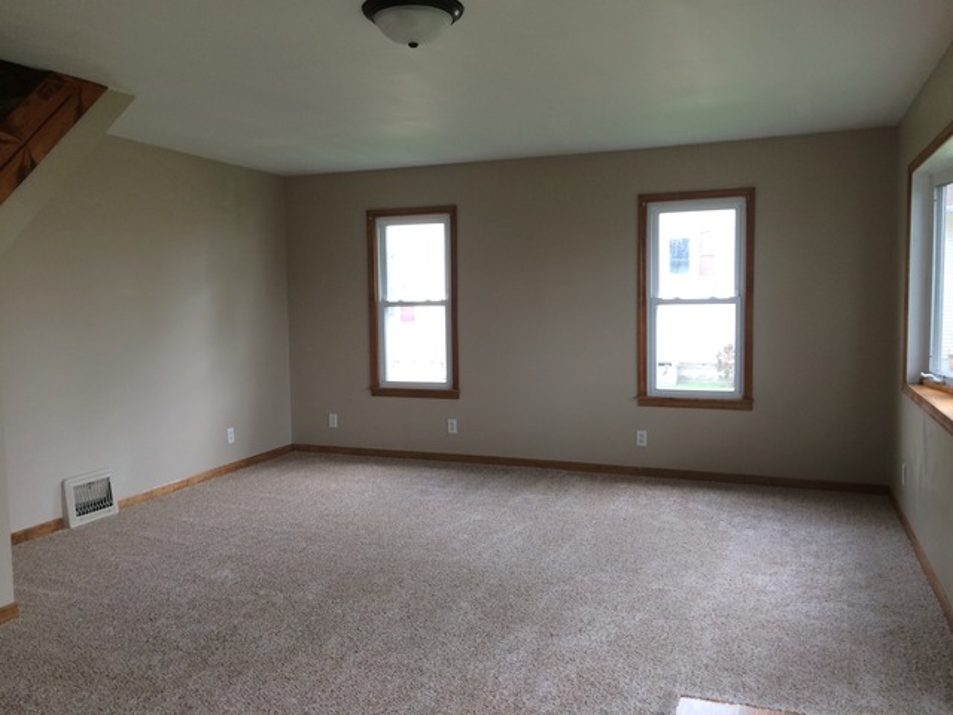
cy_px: 358
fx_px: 798
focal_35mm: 29
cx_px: 476
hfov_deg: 61.7
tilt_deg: -4.4
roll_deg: +1.7
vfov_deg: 48.2
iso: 32
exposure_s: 1/30
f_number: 2.2
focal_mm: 4.15
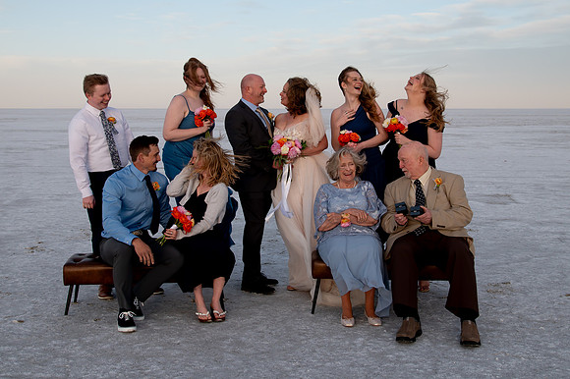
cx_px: 292
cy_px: 132
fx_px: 765
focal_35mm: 48
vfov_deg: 27.7
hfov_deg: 40.8
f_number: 6.3
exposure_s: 1/320
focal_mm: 34
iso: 200
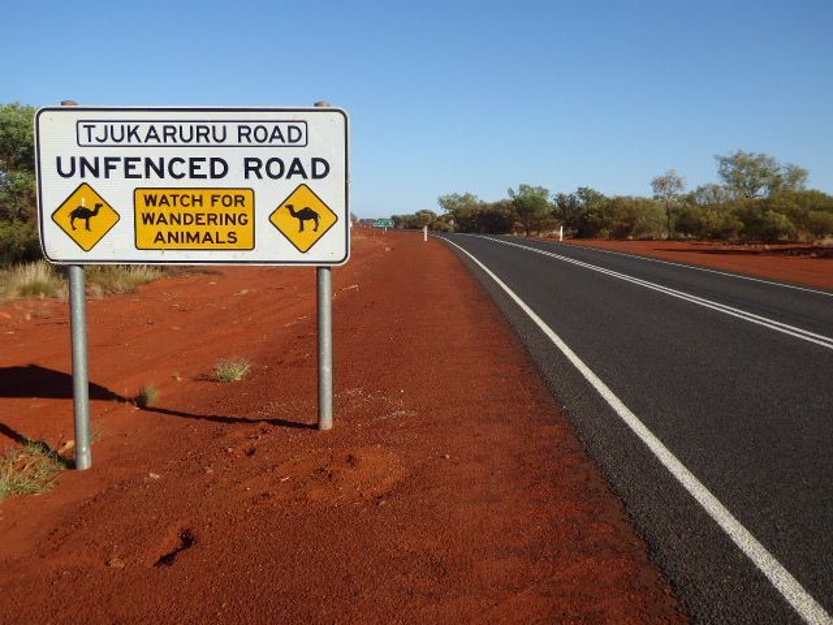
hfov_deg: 51.4
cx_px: 416
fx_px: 866
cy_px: 312
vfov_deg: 39.7
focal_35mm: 36
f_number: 3.7
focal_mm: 6.3
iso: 80
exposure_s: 1/800
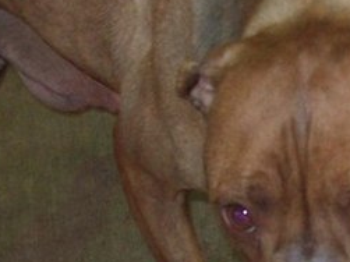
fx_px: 1112
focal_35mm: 110
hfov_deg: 17.4
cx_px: 364
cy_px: 236
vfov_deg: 13.3
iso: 200
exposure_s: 1/64
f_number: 2.7
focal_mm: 6
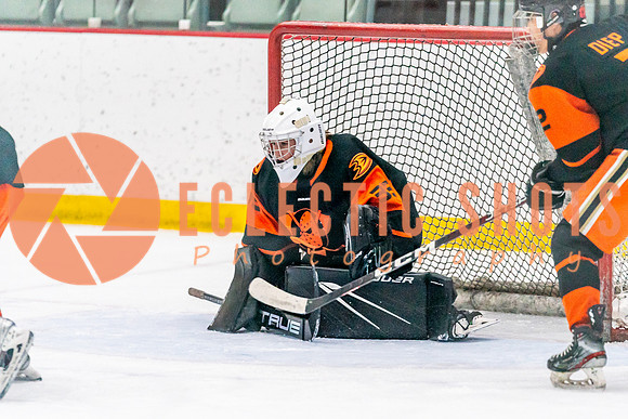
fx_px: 5370
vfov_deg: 4.5
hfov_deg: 6.7
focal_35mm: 308
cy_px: 228
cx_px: 335
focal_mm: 200
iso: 3200
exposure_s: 1/1250
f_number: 2.8
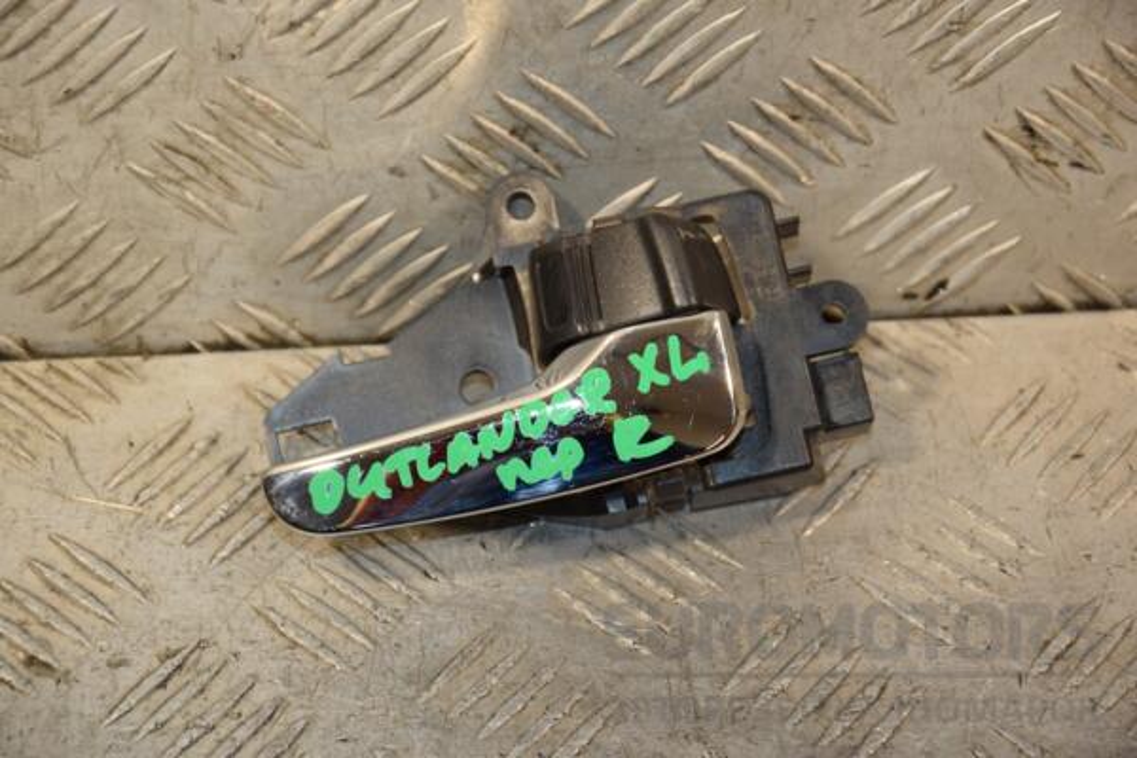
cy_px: 379
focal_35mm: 120
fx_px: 3790
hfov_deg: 17.1
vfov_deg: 11.4
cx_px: 568
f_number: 5.3
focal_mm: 80
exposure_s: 1/160
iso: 800
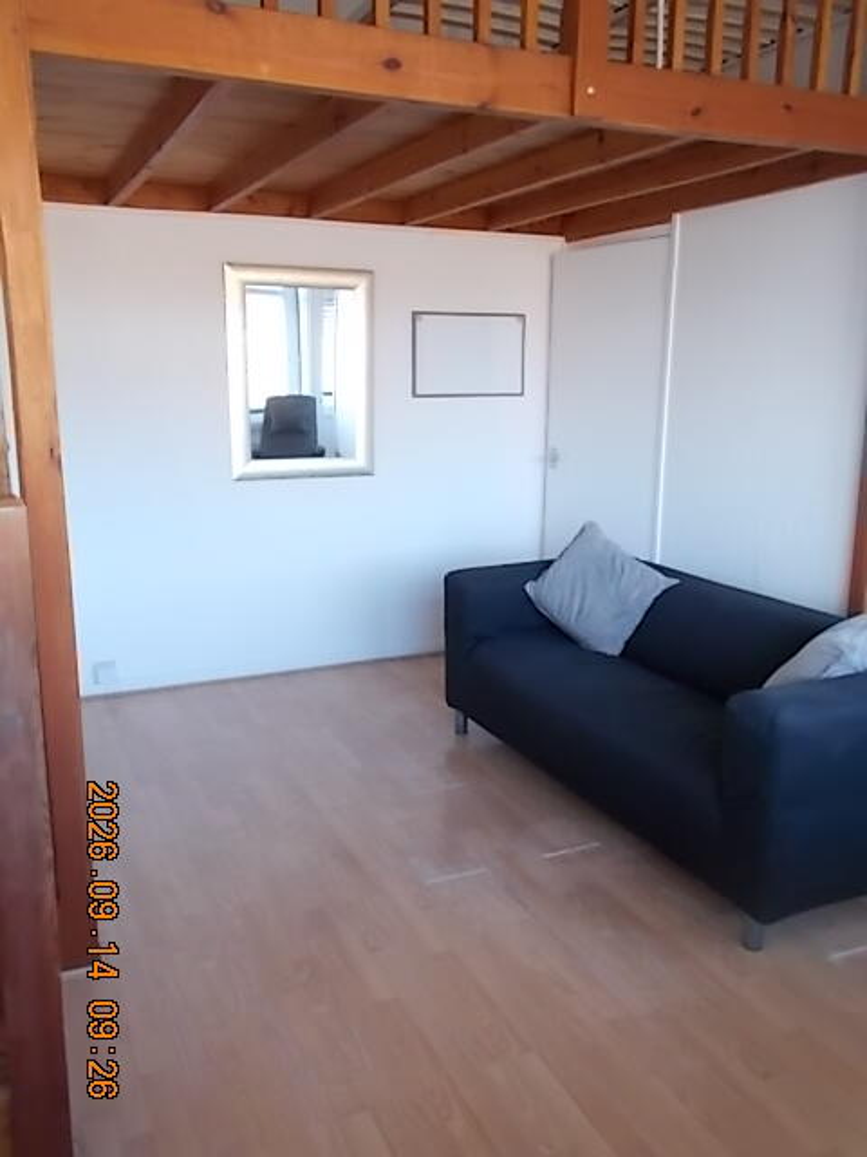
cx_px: 434
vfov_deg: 60.0
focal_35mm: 30
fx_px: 1002
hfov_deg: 46.8
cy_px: 578
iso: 200
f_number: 3.4
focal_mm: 5.3
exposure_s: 1/25
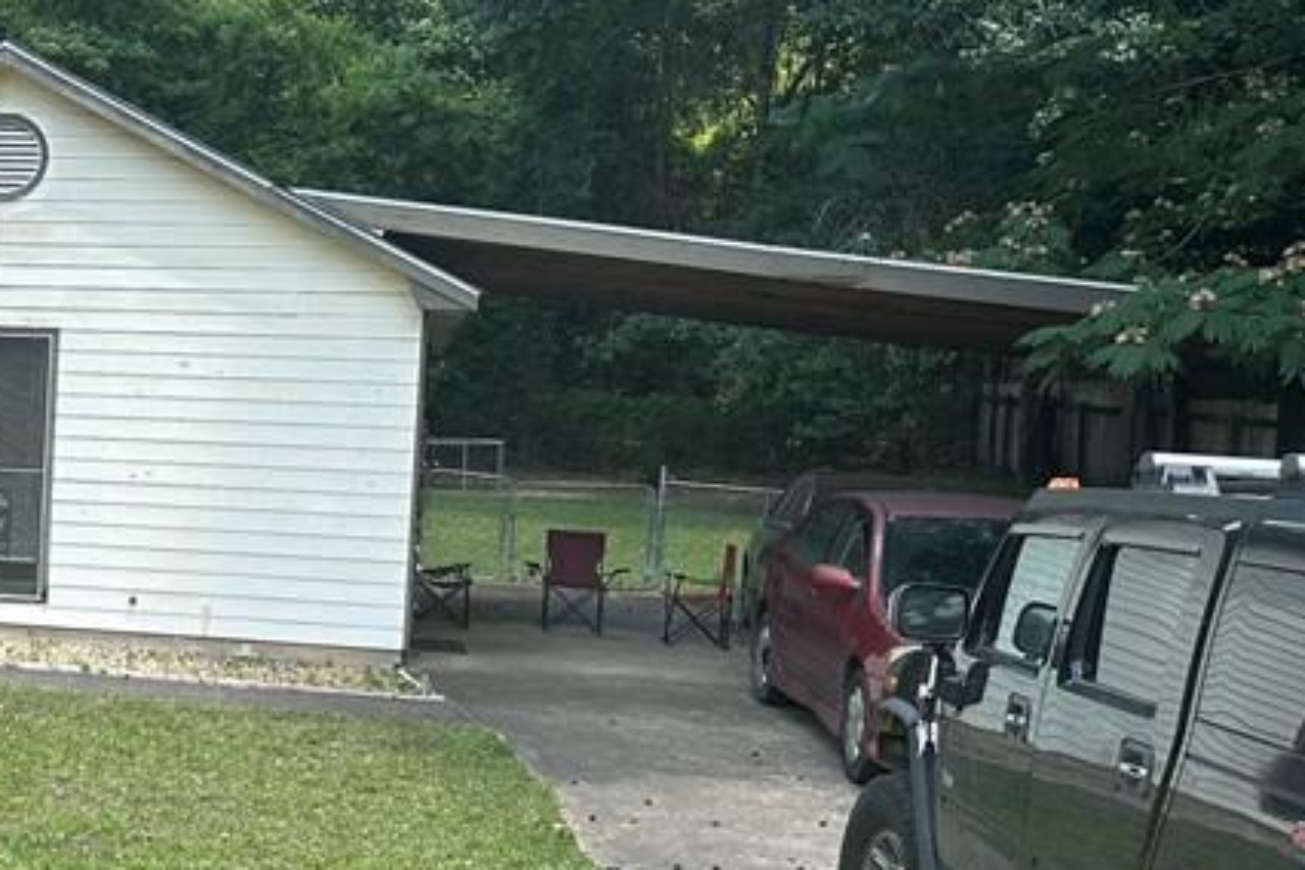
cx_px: -193
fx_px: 2175
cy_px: 515
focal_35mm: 60
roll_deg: -2.1
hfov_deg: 29.5
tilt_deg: -3.6
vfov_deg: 22.6
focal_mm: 6.86
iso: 80
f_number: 1.78
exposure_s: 1/1144
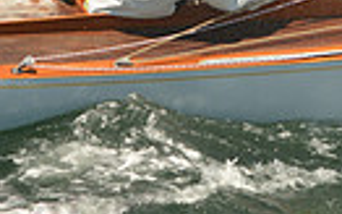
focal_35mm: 317
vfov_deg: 4.1
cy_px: -200
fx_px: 2956
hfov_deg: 6.6
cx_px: 295
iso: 400
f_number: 5
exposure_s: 1/800
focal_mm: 70
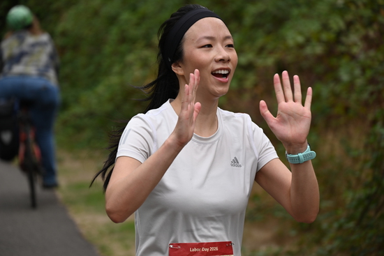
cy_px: 128
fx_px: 2134
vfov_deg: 6.9
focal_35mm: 200
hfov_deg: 10.3
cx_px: 192
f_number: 6.3
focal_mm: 200
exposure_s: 1/500
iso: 250
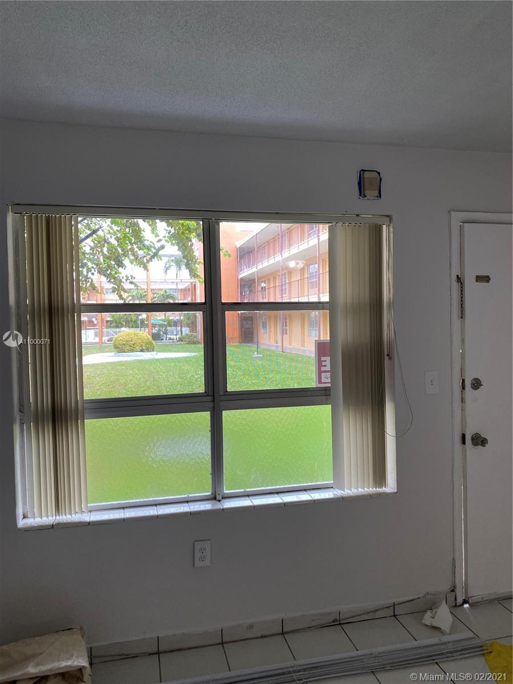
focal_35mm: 26
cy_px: 342
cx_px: 256
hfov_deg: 53.1
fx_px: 514
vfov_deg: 67.3
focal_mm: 4.25
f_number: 1.8
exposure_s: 1/120
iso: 64
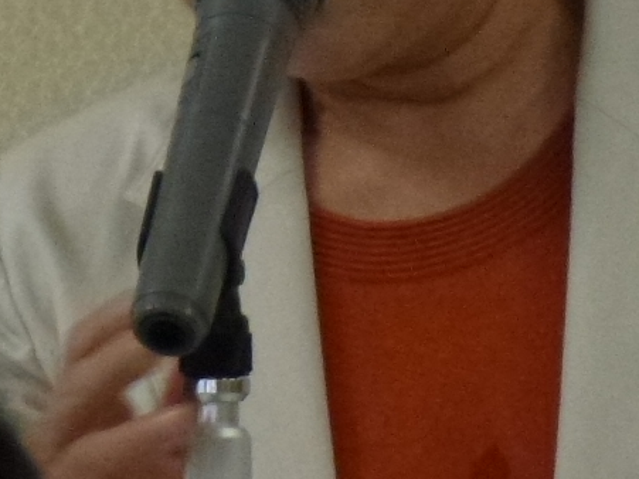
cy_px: 140
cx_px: 310
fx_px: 27405
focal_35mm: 1485
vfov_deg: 1.0
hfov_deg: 1.3
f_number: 5.8
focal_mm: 58.6
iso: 400
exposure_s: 1/60
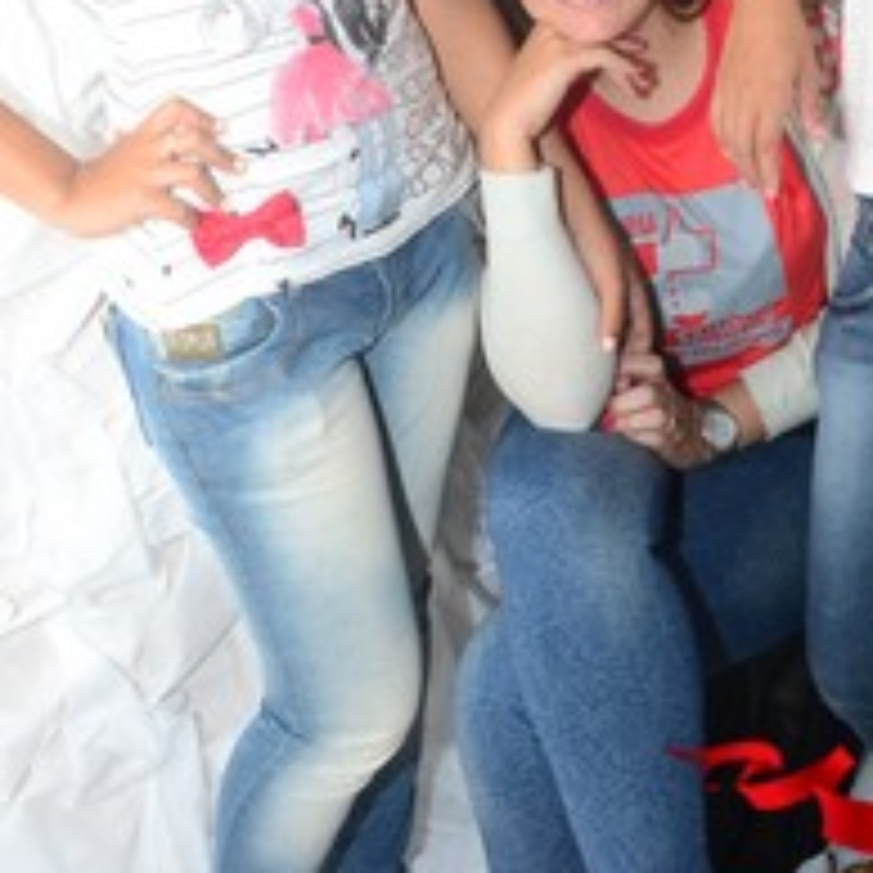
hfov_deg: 28.8
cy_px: 14
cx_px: 603
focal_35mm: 59
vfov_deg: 27.5
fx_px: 1683
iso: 800
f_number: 5
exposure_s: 1/60
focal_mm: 20
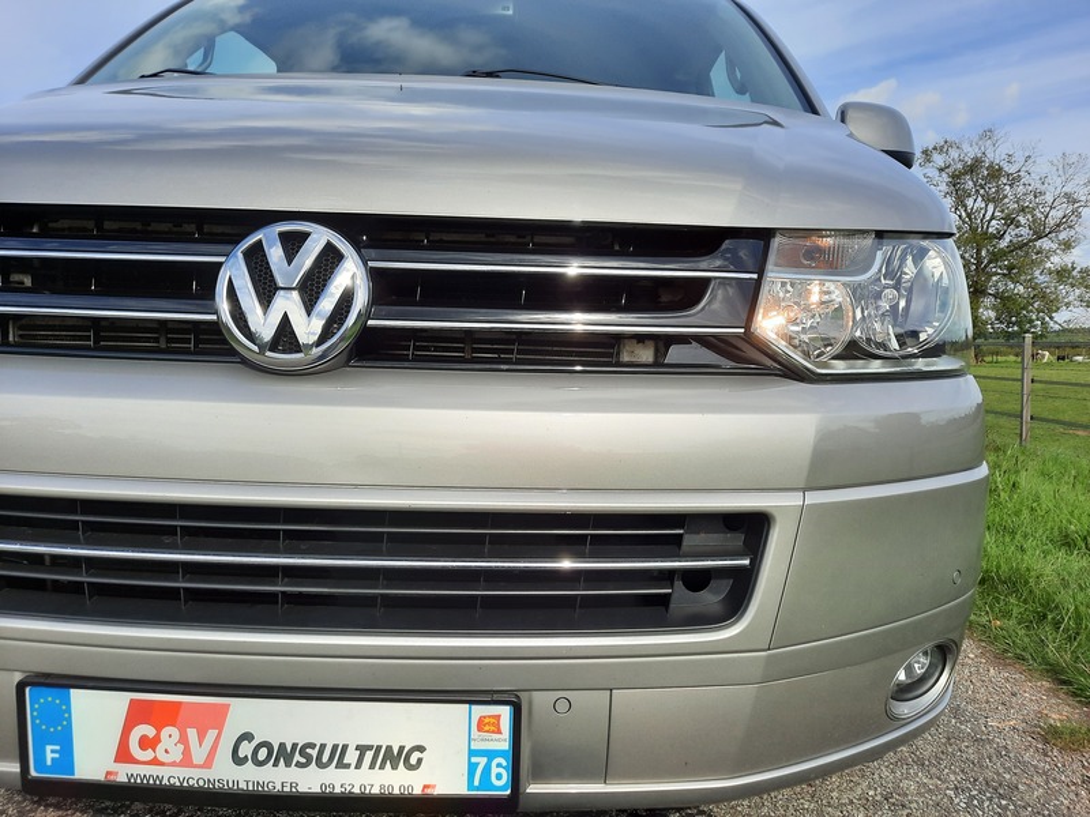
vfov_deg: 54.9
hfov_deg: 69.4
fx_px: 787
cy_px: 408
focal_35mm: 25
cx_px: 545
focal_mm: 4.6
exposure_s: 1/958
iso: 32
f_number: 2
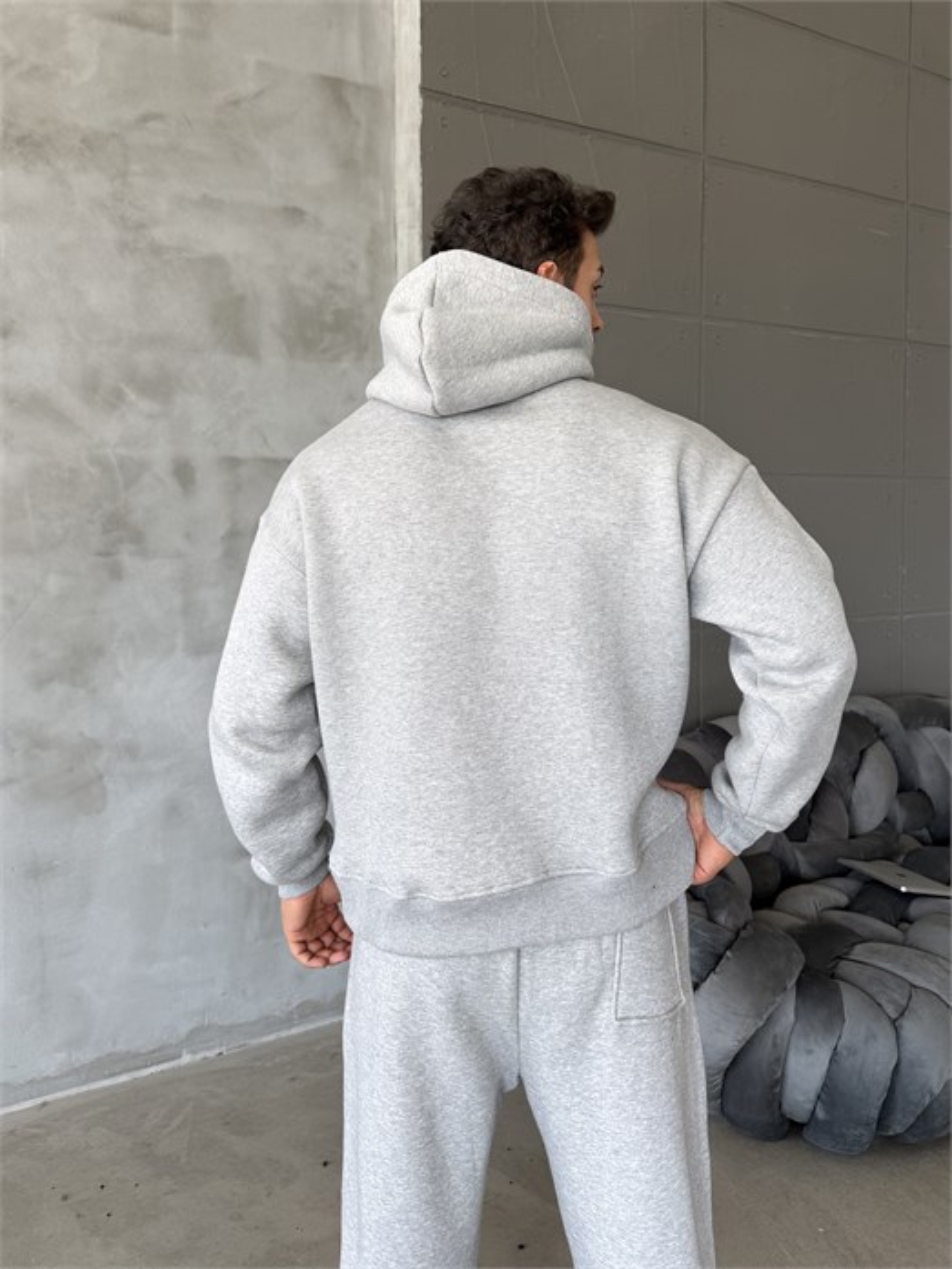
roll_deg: +0.2
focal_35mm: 24
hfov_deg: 56.8
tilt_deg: -2.2
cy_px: 634
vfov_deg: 71.6
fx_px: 880
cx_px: 476
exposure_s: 1/121
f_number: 1.78
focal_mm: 6.76
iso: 100
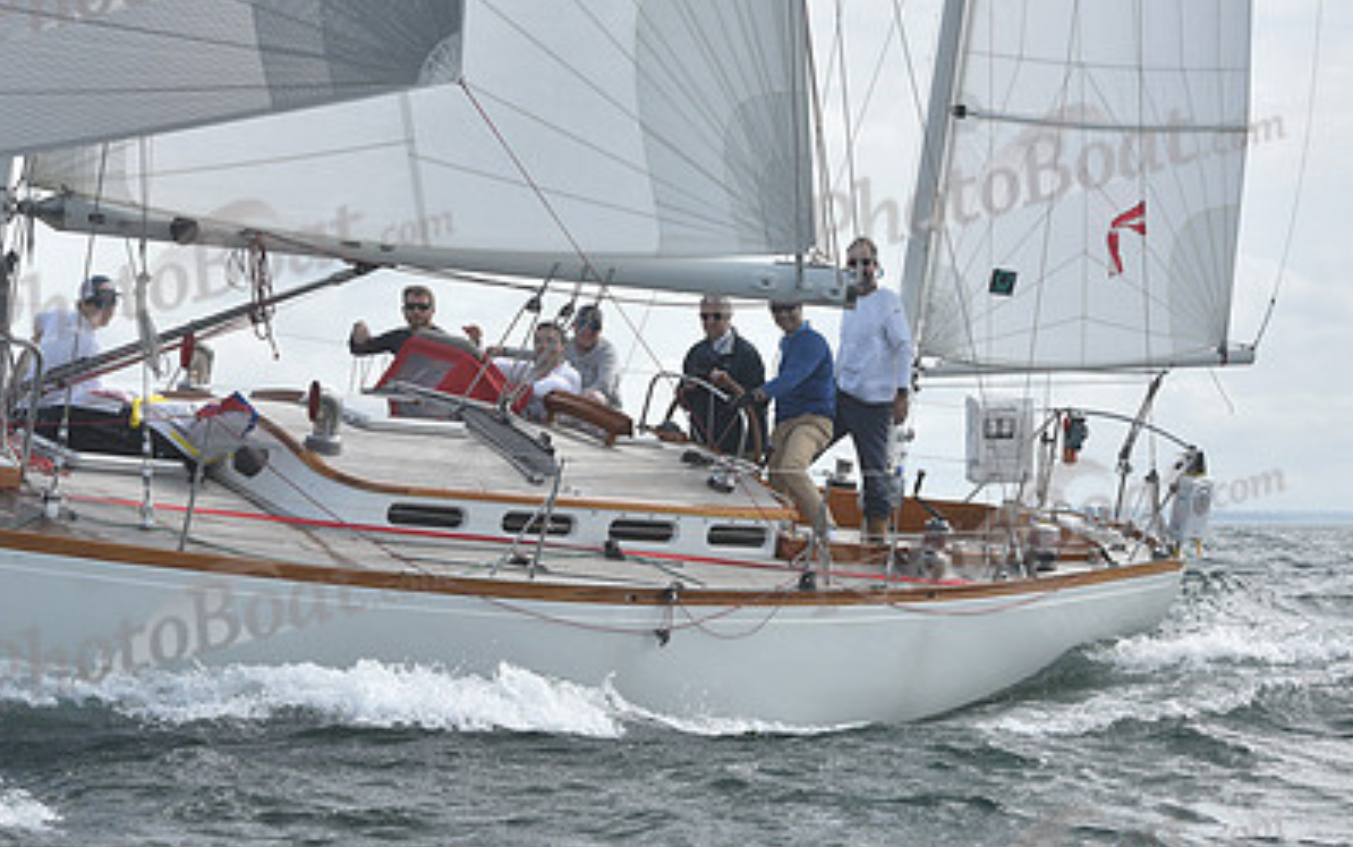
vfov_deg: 12.6
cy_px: 400
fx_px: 3836
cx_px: 632
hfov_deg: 20.0
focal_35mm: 104
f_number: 7.1
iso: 200
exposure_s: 1/800
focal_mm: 70
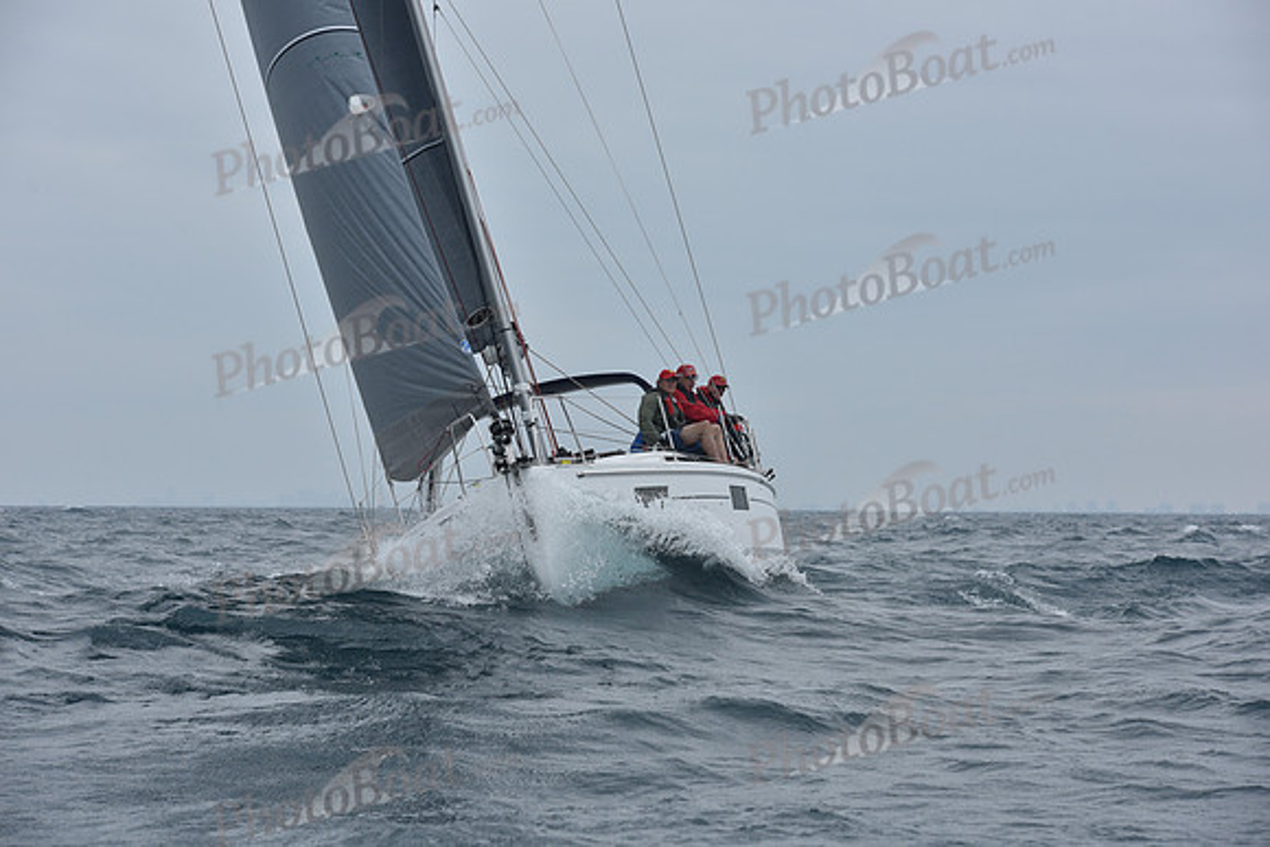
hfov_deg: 17.6
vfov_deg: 11.8
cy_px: 424
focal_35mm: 116
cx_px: 635
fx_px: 4093
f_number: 7.1
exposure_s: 1/800
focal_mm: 116
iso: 250
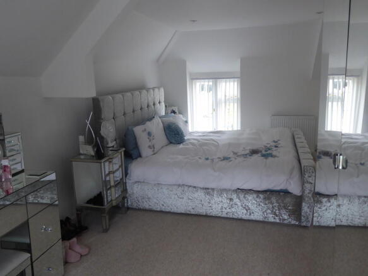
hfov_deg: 61.7
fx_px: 308
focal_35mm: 29
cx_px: 184
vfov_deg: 48.2
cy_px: 138
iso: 250
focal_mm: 5
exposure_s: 1/60
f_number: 3.5
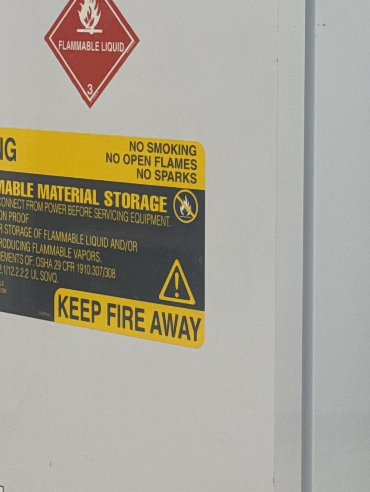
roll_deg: +0.0
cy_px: 134
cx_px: 246
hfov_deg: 13.6
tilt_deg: -4.4
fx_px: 1553
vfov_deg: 18.0
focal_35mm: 109
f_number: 1.78
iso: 64
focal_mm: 6.76
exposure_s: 1/120
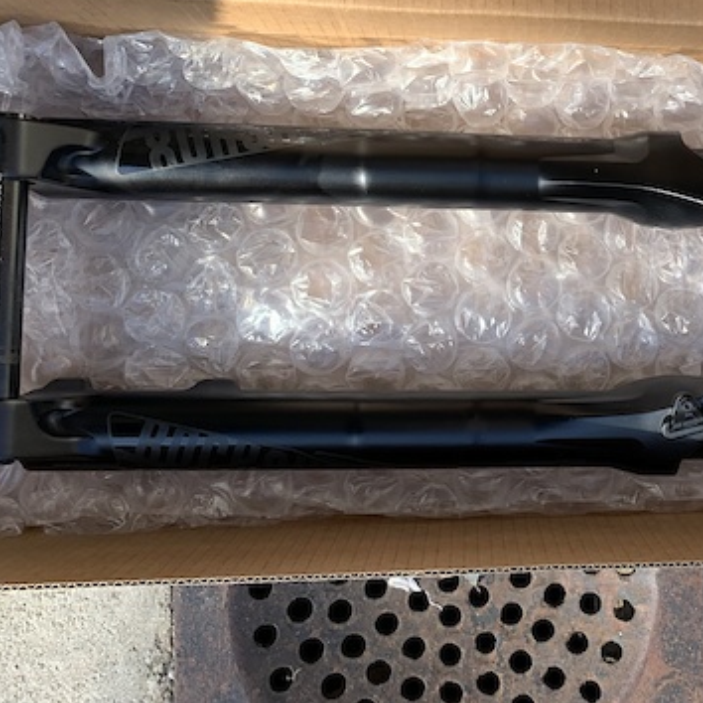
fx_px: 1195
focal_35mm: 52
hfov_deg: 30.7
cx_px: 681
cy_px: 284
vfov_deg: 32.7
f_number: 1.8
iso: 25
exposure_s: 1/336
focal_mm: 4.25
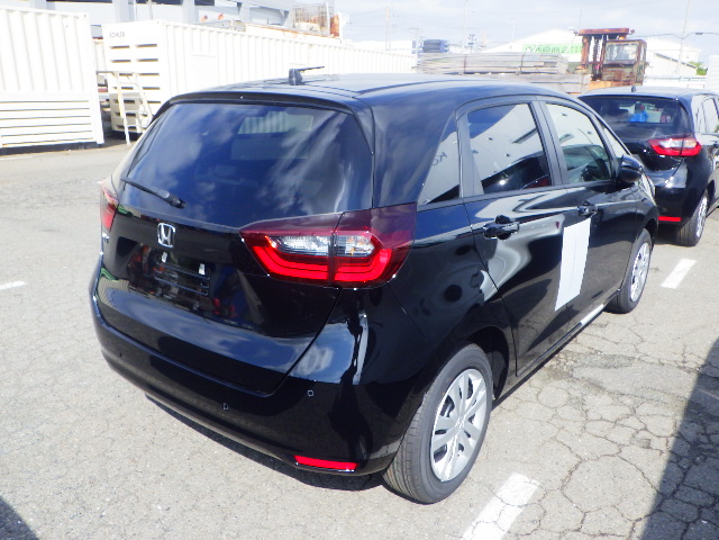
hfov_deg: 63.4
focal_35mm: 28
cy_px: 270
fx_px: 582
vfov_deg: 49.7
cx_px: 360
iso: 250
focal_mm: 5
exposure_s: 1/1000
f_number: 4.2
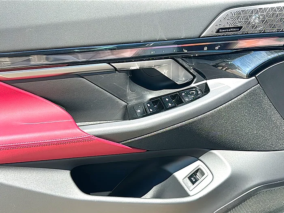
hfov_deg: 45.8
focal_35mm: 41
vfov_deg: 35.1
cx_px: 142
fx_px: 336
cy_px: 106
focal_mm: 6.86
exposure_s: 1/851
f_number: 1.78
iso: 80
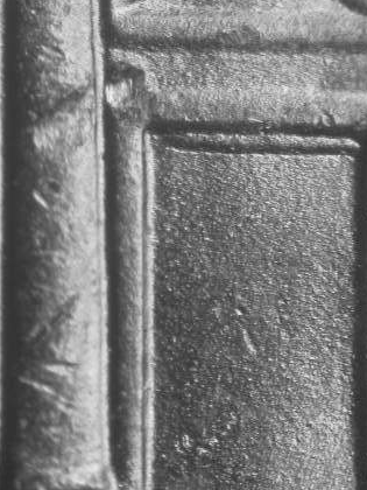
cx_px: 277
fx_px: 2841
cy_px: 239
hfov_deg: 7.4
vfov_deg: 9.8
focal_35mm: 201
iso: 100
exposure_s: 1/14.4
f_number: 4.6
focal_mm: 27.3
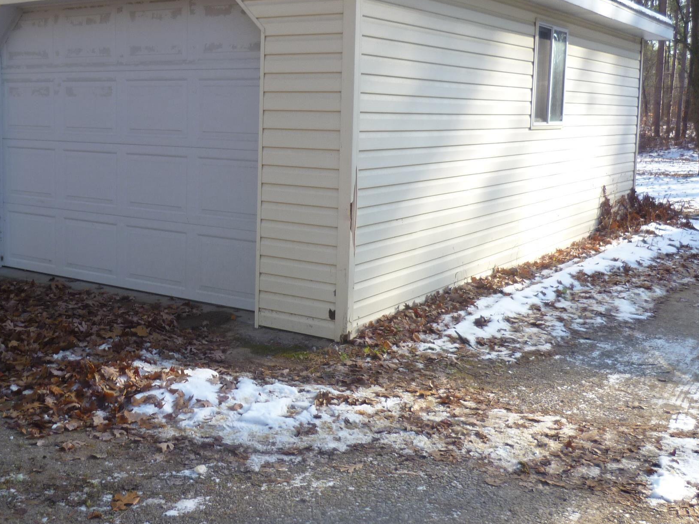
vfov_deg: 32.8
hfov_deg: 41.9
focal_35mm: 44
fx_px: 889
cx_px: 196
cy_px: 210
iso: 80
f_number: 2.8
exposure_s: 1/200
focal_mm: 5
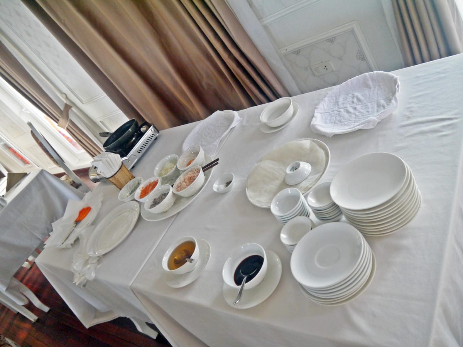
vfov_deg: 49.7
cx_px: 232
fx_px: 375
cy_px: 174
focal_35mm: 28
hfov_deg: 63.4
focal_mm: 14
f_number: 3.5
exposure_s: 1/125
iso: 500
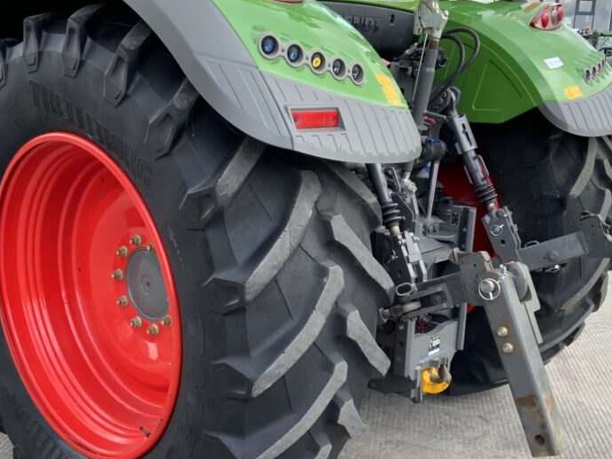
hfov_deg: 43.8
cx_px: 291
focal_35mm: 43
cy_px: 277
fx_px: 760
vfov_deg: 33.5
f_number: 1.8
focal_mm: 3
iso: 16
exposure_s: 1/154
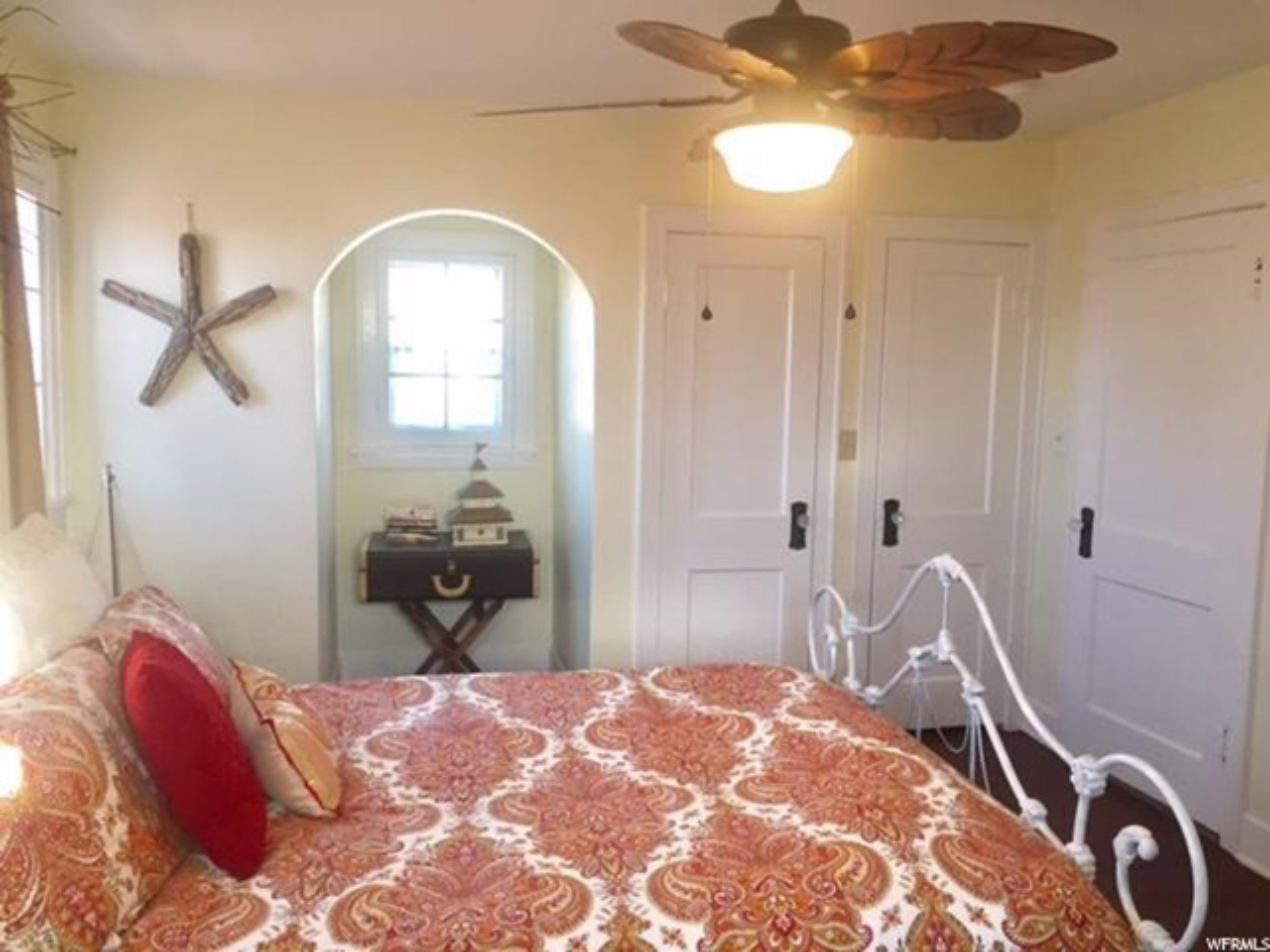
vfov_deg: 48.2
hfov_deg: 61.7
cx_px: 635
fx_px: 1064
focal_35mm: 29
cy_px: 476
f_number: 2.2
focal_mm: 4.15
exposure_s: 1/30
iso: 40
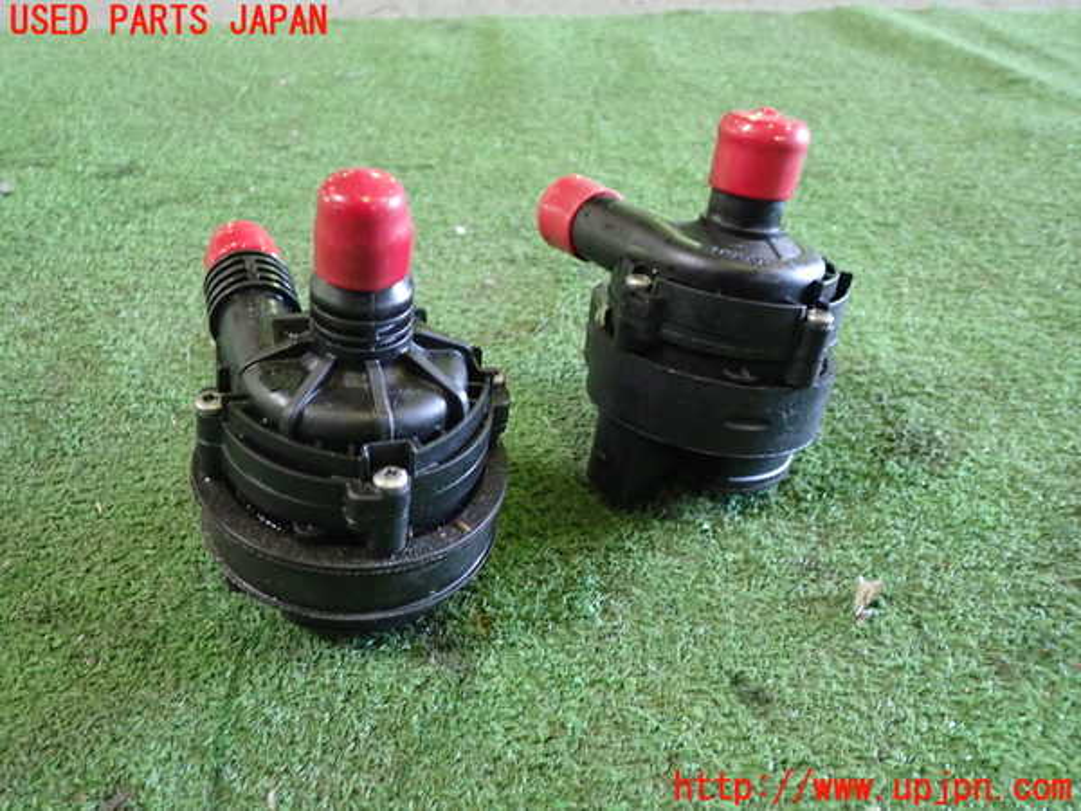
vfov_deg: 46.8
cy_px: 406
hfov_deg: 60.0
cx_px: 540
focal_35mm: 30
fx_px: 937
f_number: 2.3
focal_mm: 5.4
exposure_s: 1/30
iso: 500
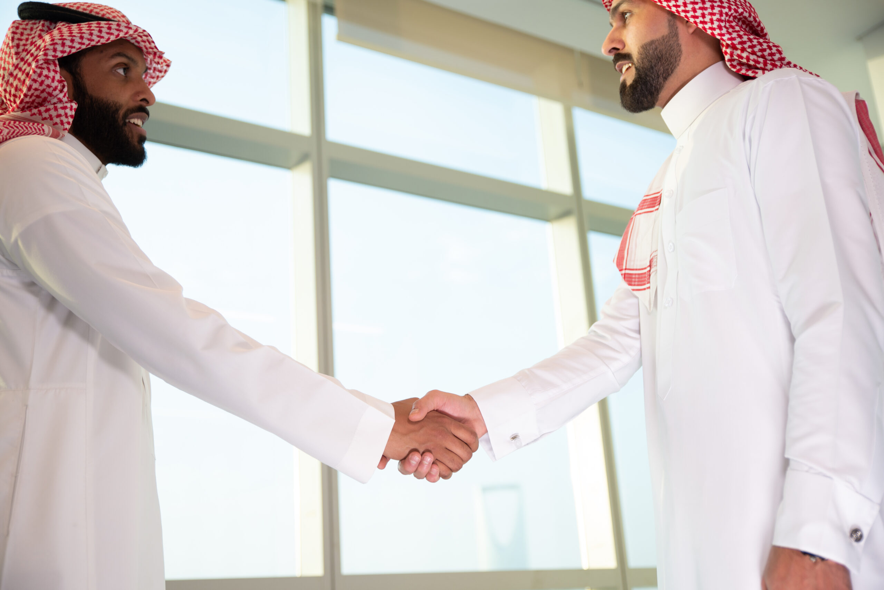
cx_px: 442
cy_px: 295
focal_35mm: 45
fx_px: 1105
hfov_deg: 43.6
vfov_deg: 29.9
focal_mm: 45
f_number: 2.8
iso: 200
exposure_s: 1/160
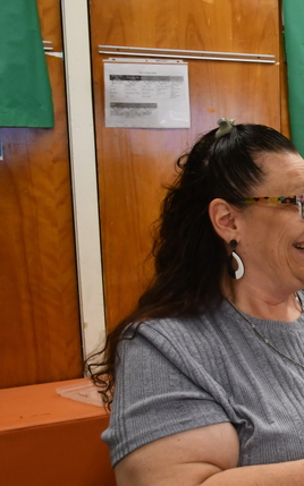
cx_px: 580
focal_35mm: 73
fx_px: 968
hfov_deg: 15.0
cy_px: 300
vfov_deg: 28.1
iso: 800
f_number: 3.5
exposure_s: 1/125
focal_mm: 20
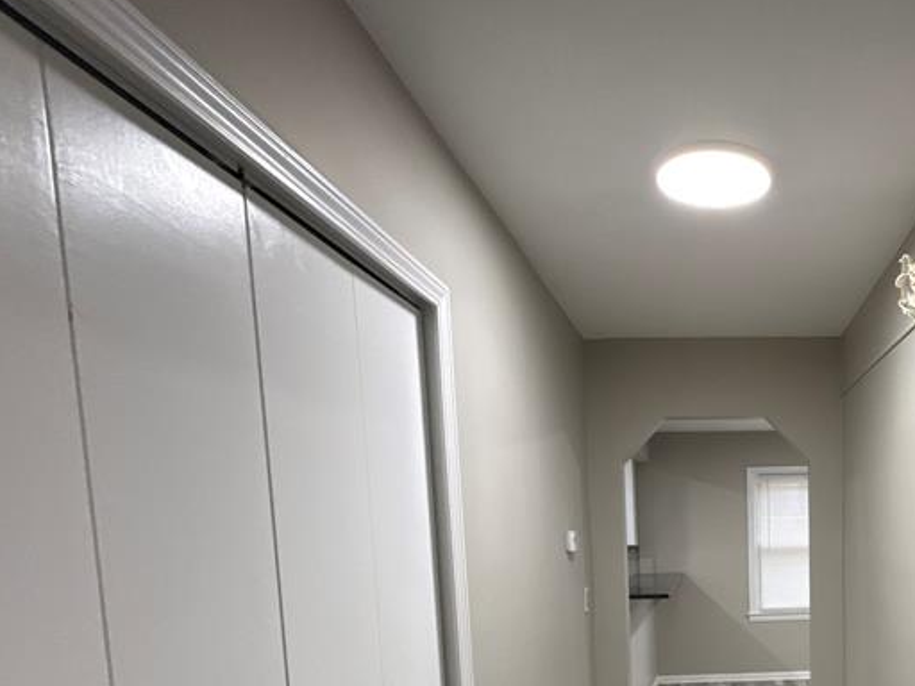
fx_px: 740
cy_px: 602
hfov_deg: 57.8
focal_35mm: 28
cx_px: 754
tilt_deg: -4.5
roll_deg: +2.5
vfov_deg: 45.6
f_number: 2.2
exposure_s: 1/120
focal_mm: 2.22
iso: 250
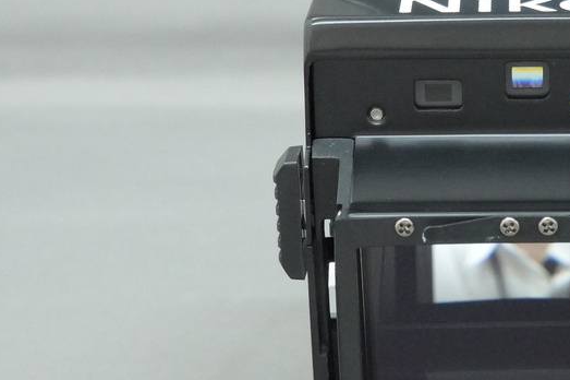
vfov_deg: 11.0
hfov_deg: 16.3
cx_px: 543
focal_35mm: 124
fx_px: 1962
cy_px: 224
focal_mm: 19.84
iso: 2500
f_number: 5.6
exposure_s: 1/60
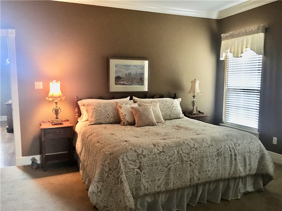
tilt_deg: -6.4
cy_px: 106
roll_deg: -0.1
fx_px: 236
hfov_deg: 61.7
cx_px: 141
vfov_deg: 48.2
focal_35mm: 29
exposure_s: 1/15
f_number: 2.2
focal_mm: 4.15
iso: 250
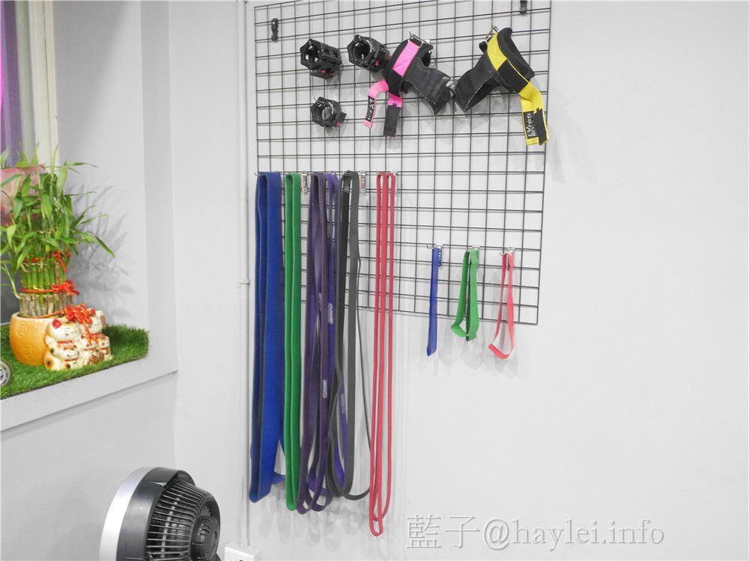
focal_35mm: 30
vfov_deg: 46.8
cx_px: 374
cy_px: 280
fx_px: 649
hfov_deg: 60.0
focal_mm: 15
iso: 2500
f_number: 2.2
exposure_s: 1/60
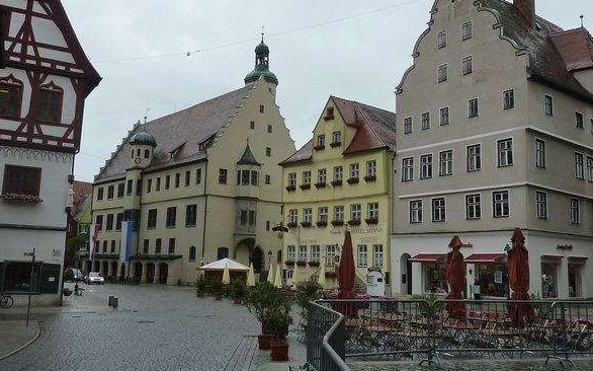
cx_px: 291
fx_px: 614
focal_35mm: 38
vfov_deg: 33.5
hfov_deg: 51.5
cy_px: 149
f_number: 4
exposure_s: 1/400
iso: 125
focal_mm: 4.1
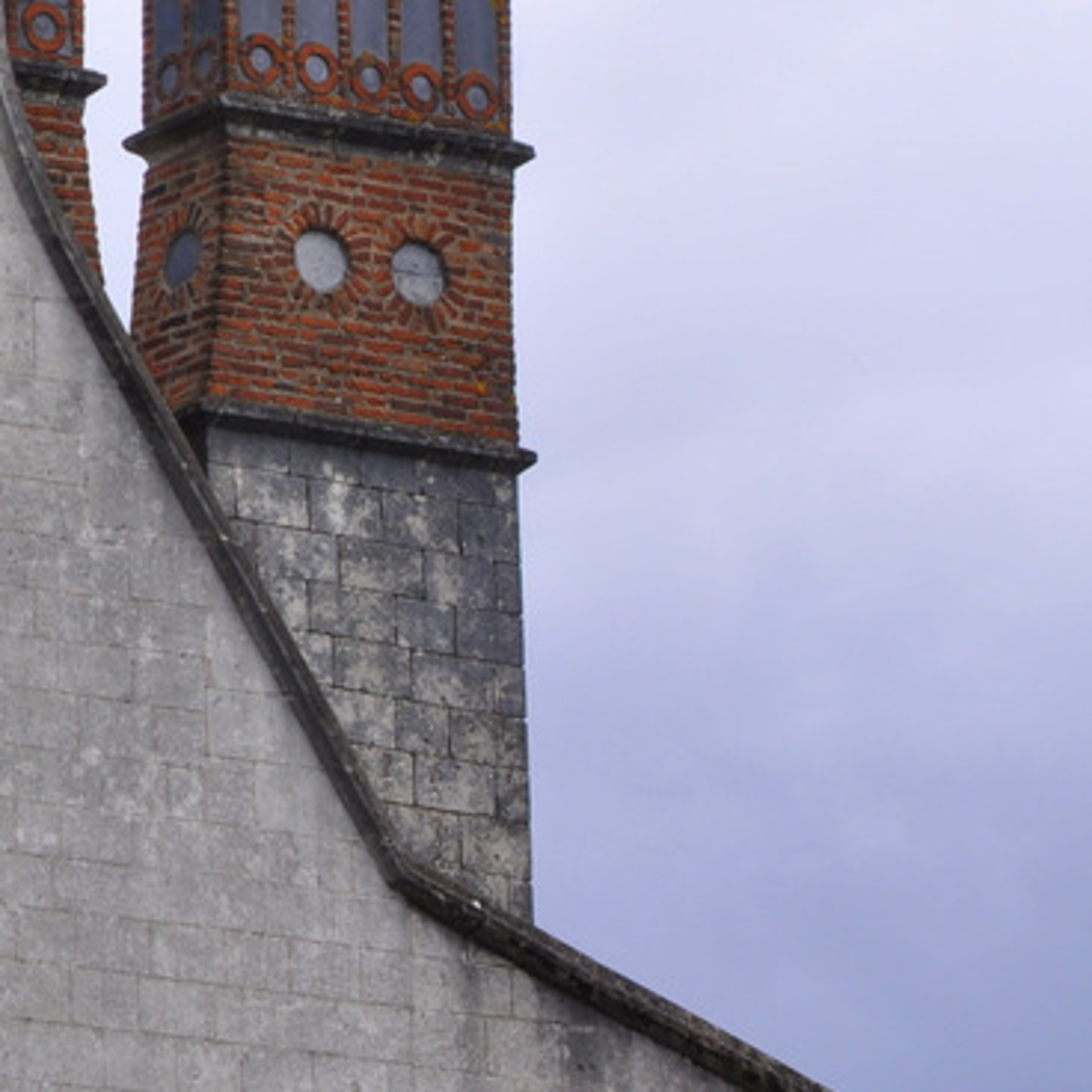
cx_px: -463
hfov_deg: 6.1
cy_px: 182
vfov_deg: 6.1
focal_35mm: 285
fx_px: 10181
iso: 200
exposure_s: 1/500
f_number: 11
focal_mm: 75
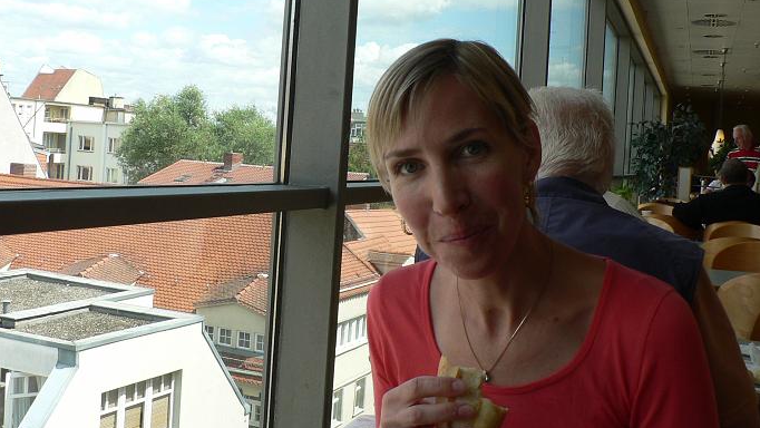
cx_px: 335
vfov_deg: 25.8
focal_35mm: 46
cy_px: 142
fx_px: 927
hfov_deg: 44.5
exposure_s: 1/200
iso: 80
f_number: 4
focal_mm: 6
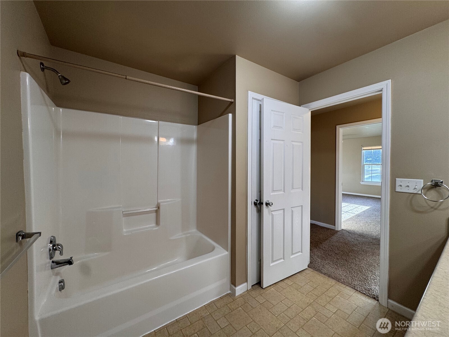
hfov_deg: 102.1
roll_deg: -0.5
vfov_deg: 85.7
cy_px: 168
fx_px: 182
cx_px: 224
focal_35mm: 14
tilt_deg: -2.1
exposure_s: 1/120
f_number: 2.2
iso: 100
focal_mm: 2.22
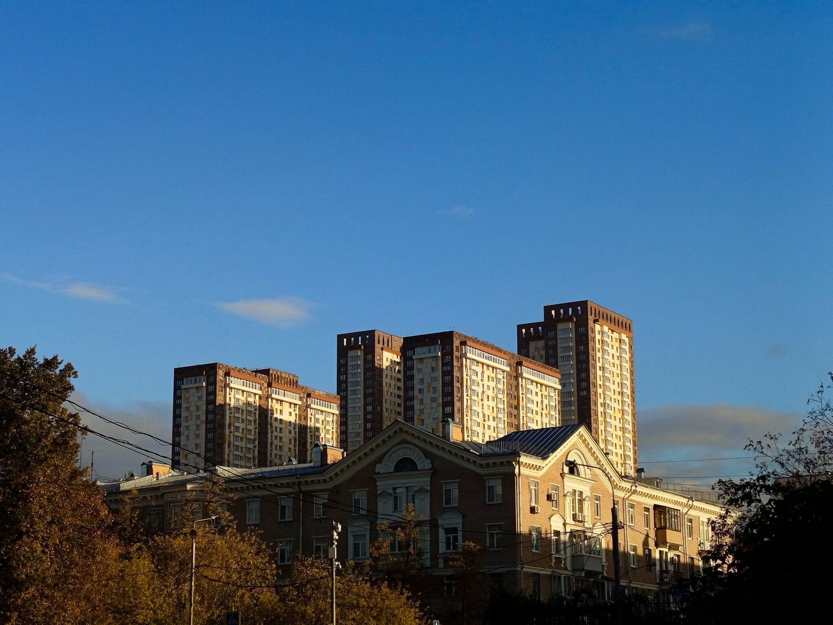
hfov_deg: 71.6
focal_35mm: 24
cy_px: 312
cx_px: 416
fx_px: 578
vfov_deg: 56.8
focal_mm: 5.24
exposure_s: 1/918
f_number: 1.7
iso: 50
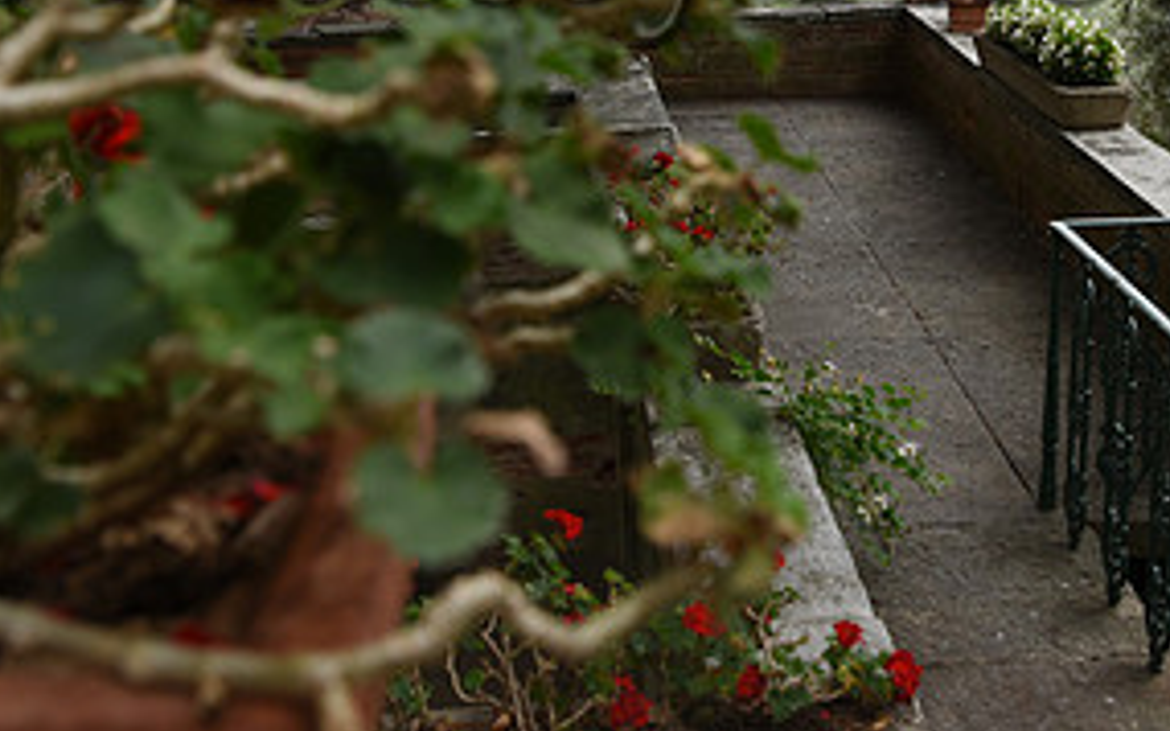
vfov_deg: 21.3
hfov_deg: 34.8
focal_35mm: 58
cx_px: 788
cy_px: -51
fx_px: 1849
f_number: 7.1
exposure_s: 1/125
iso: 110
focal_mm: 28
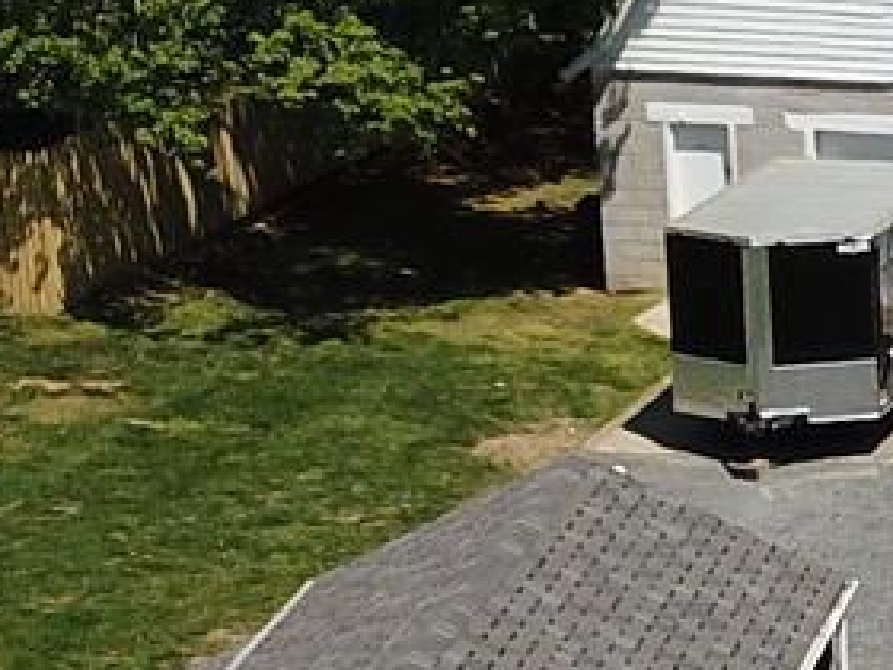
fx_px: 4901
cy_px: 900
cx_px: 2197
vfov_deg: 7.7
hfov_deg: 9.2
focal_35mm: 190
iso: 100
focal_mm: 4.73
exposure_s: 1/2041
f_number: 2.2
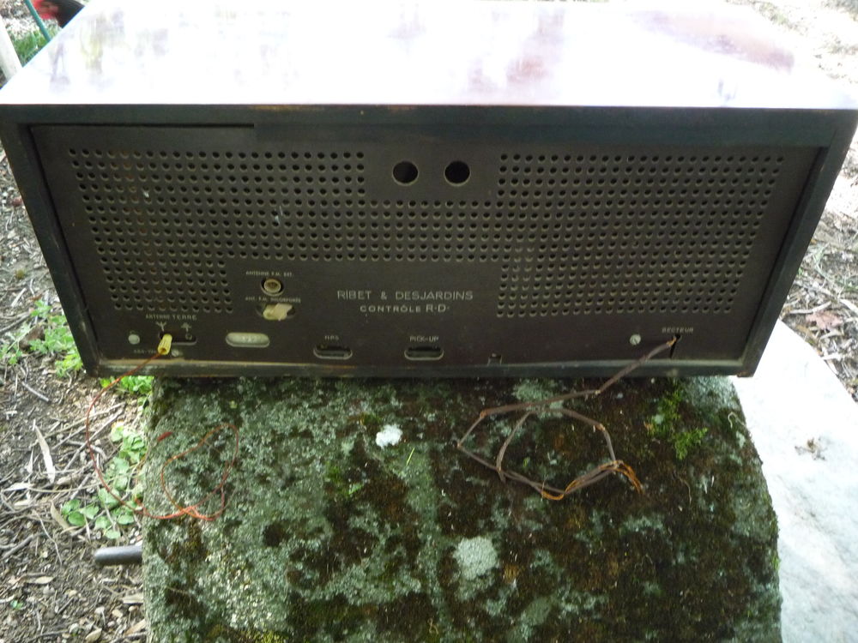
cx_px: 429
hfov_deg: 60.0
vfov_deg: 46.8
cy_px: 322
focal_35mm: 30
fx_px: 744
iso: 400
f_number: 3.3
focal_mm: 5.2
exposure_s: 1/30
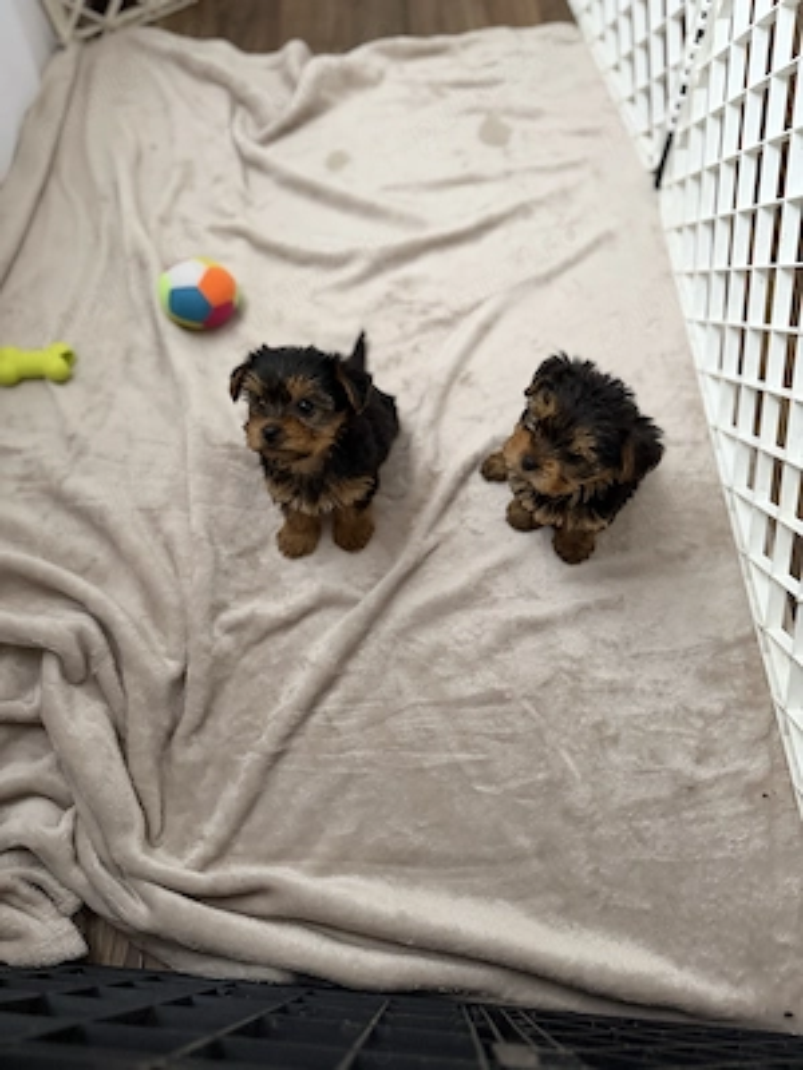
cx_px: 402
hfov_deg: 56.8
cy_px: 535
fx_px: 742
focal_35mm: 24
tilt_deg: -62.2
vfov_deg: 71.6
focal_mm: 6.76
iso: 500
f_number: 1.78
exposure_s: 1/60
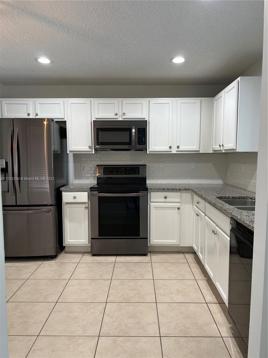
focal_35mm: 26
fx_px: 268
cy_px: 179
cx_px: 134
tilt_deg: -4.7
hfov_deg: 53.1
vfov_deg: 67.3
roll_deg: +0.1
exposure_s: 1/120
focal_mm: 5.7
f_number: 1.5
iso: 100
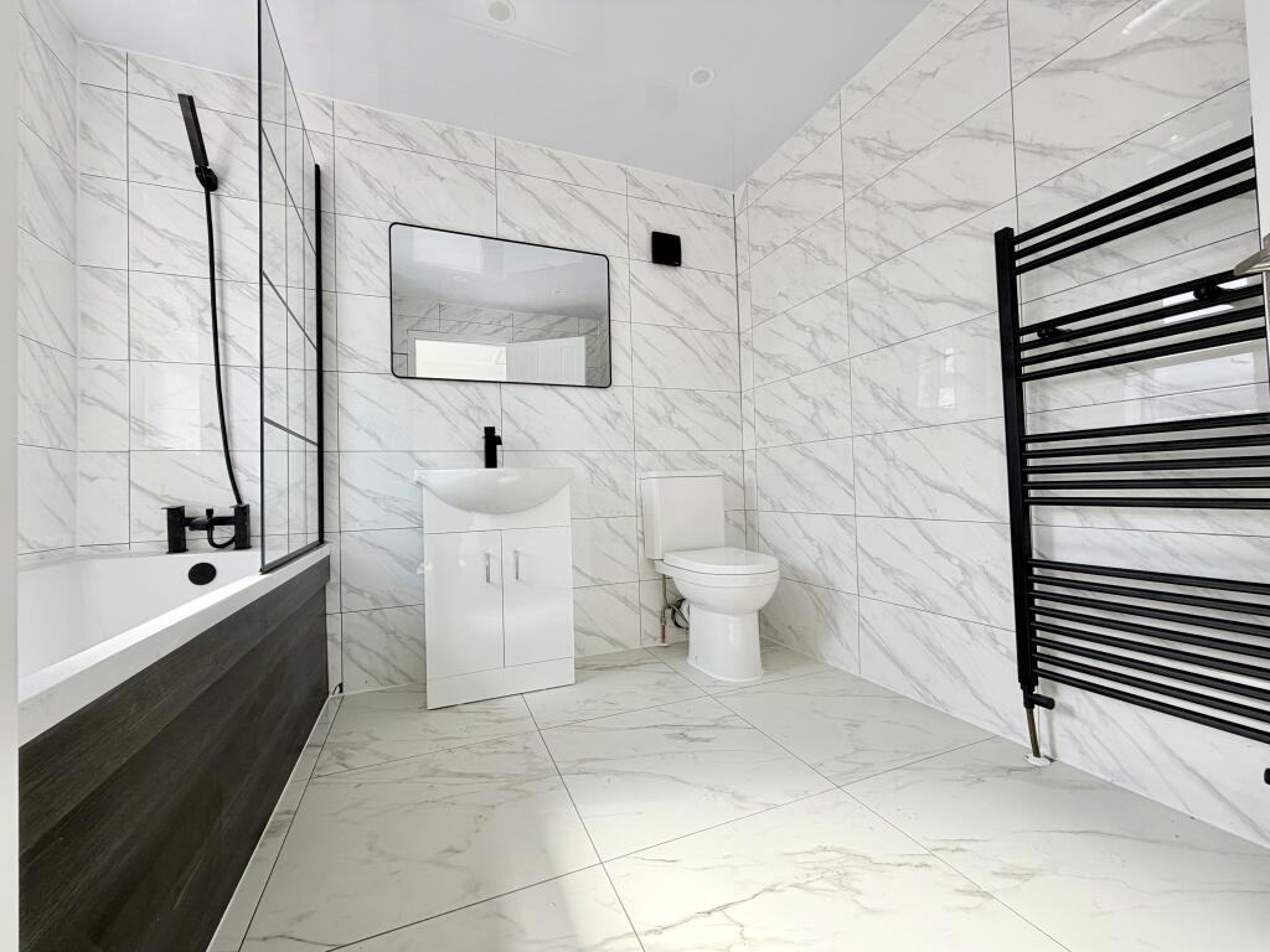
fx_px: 514
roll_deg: +2.3
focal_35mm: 14
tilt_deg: +1.3
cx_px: 635
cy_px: 476
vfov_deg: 85.7
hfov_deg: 102.1
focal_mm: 2.22
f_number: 2.2
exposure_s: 1/155
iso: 40
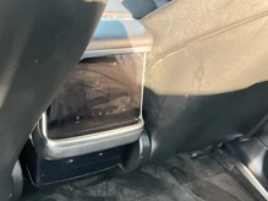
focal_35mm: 53
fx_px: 410
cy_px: 169
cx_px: 84
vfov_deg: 26.8
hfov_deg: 35.7
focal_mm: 3
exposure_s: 1/60
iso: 250
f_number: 1.8
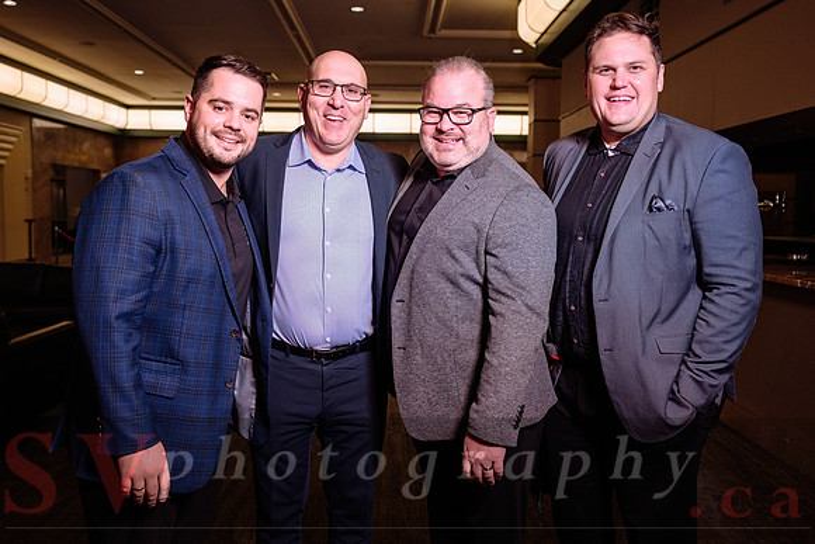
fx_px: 736
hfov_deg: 58.0
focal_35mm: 32
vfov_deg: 40.6
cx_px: 407
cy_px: 266
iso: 800
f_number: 3.5
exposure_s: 1/60
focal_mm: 31
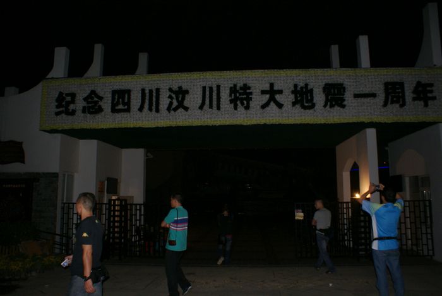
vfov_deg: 48.1
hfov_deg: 67.3
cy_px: 148
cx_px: 221
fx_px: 332
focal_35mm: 27
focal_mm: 18
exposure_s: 1/60
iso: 200
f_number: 5
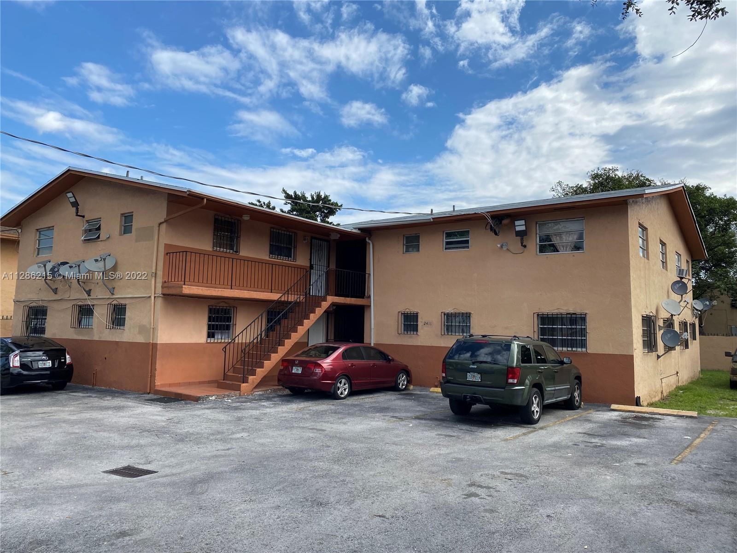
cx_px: 368
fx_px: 554
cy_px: 276
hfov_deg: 67.3
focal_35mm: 26
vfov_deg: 53.1
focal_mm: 4.25
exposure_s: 1/3300
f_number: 1.8
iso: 32
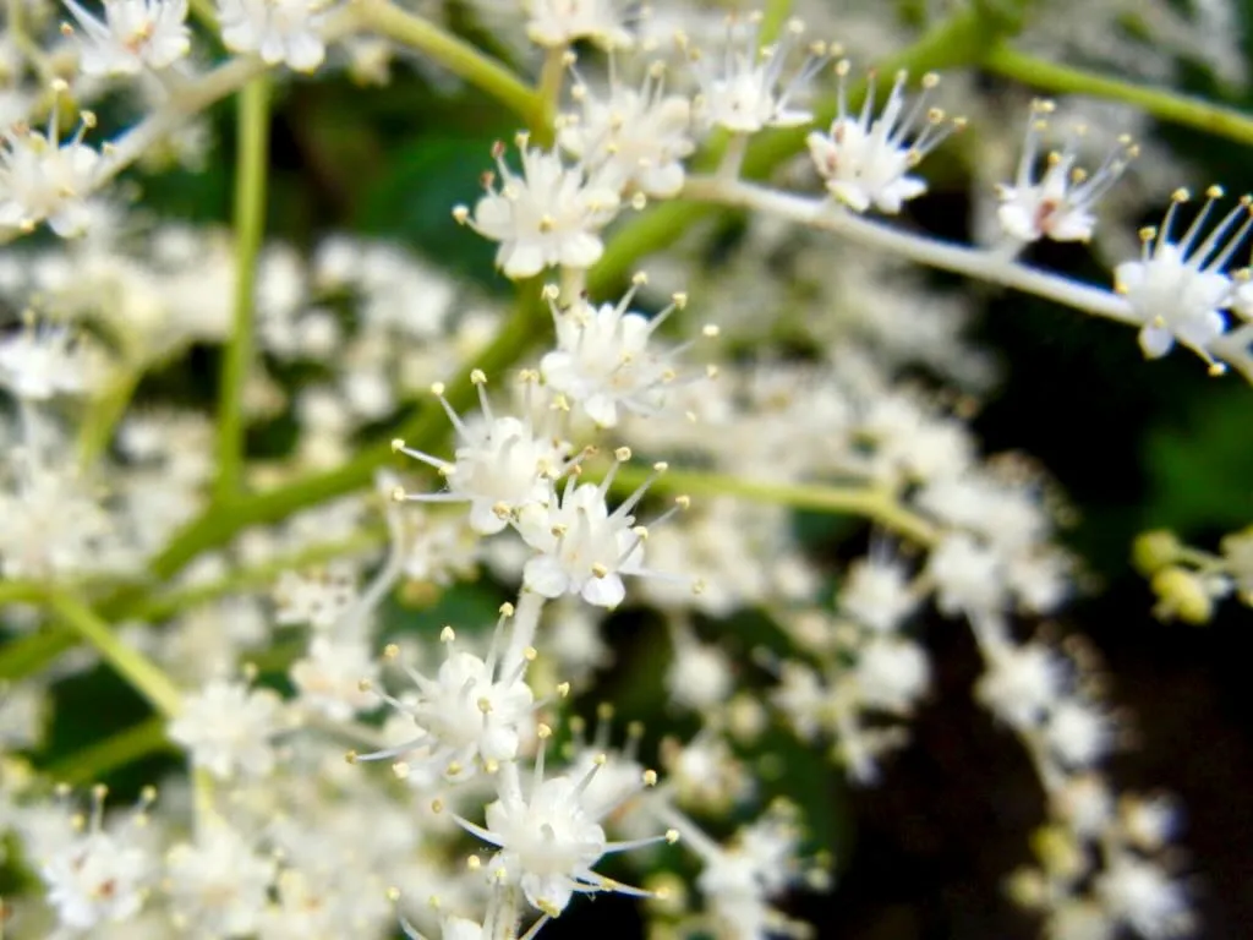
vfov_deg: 46.8
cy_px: 470
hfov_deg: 60.0
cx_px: 626
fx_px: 1086
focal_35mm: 30
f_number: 3.5
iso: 160
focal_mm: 5.4
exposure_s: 1/360
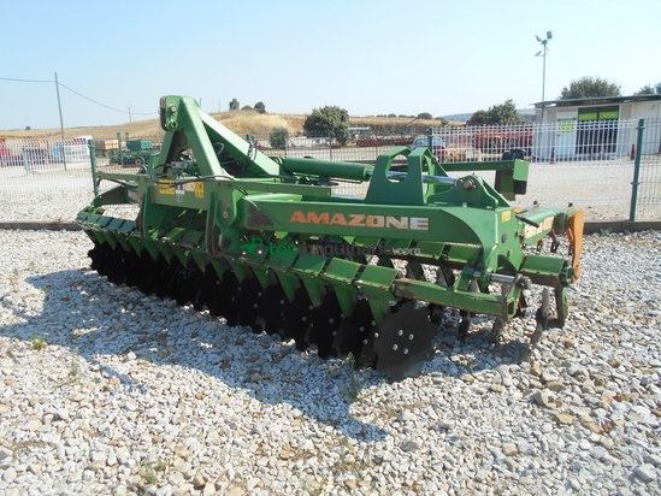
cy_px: 248
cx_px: 330
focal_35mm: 26
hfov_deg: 67.3
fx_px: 497
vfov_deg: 53.1
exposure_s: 1/640
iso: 80
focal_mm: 4.6
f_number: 3.2
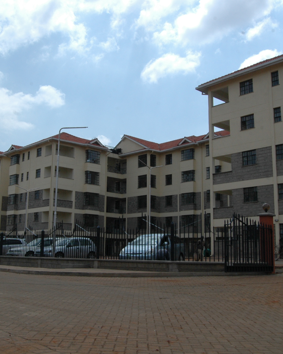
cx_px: 110
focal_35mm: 39
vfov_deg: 46.8
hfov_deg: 38.0
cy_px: 178
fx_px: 408
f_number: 13
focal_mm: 18
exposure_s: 1/500
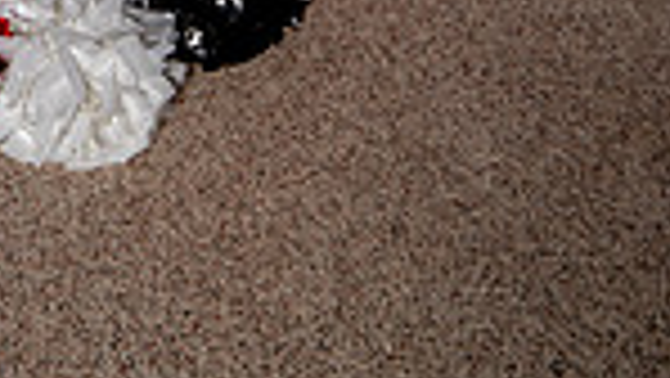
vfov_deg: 11.8
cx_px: 67
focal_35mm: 76
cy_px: -616
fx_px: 1351
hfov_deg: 26.9
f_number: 4.5
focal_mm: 24
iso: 100
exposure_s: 1/250
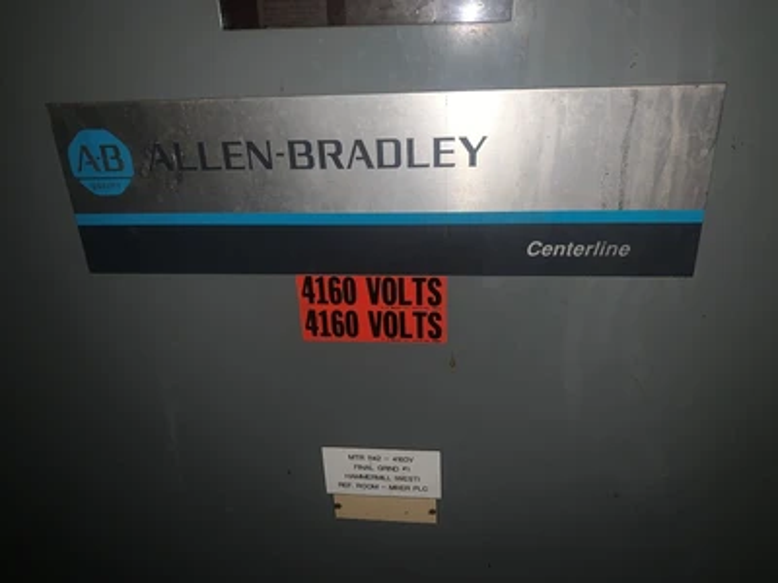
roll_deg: +0.5
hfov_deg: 67.3
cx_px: 389
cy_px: 292
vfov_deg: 53.1
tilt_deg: -24.0
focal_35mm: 26
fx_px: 584
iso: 50
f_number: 1.8
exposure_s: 1/48
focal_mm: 4.25
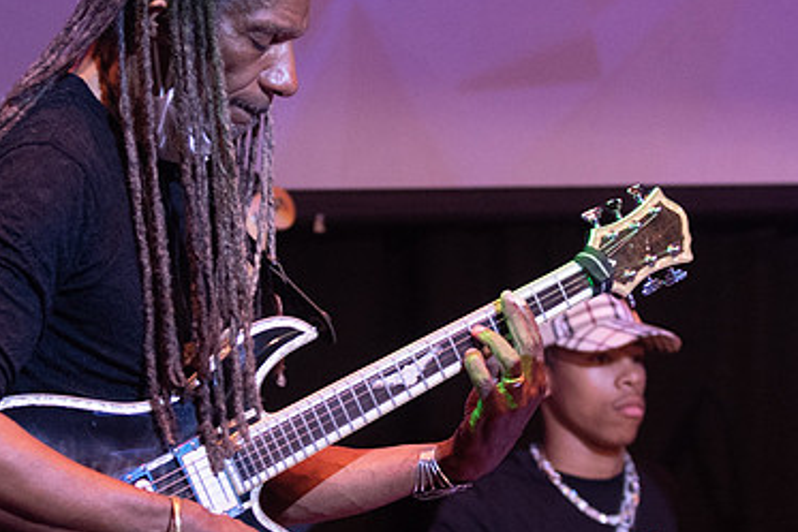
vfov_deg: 7.0
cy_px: 283
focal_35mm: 195
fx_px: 4324
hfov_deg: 10.5
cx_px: 352
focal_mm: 75
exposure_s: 1/200
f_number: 2.8
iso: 1600
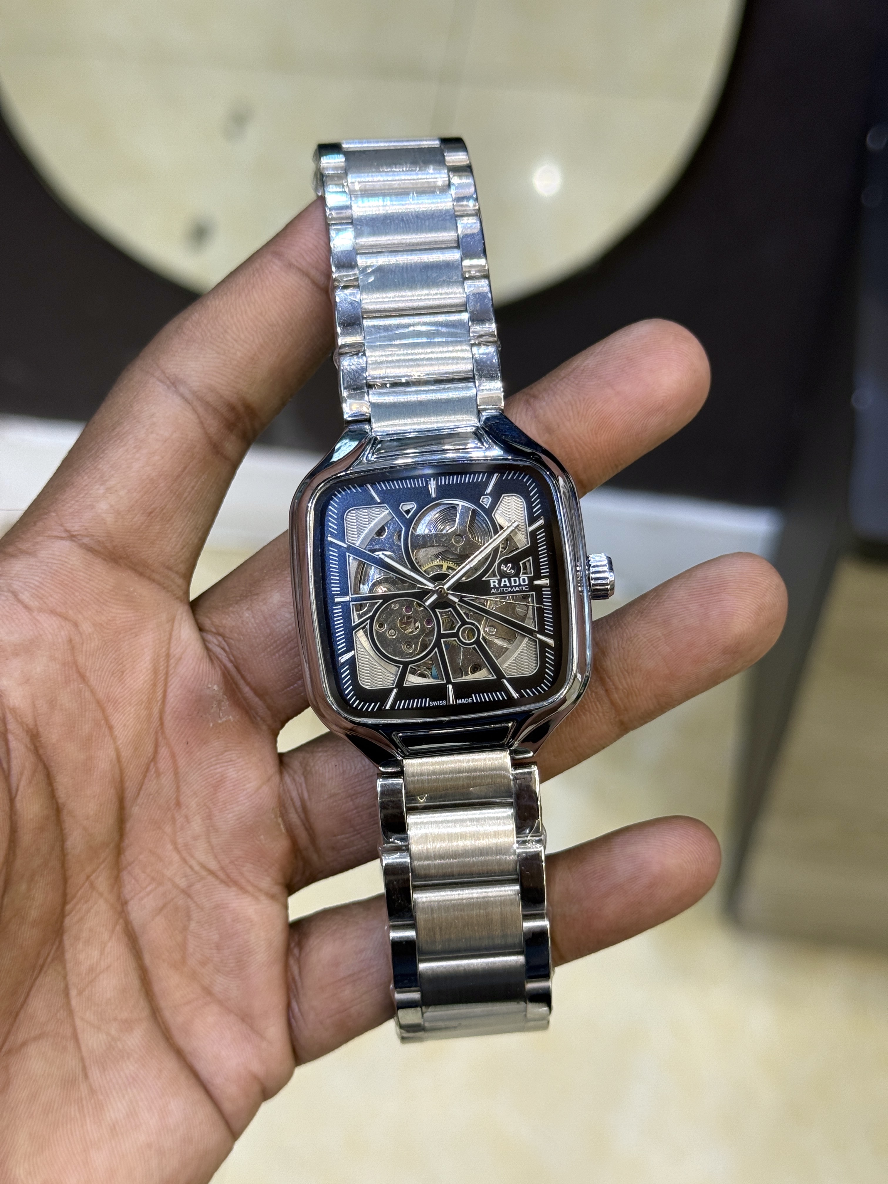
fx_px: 1642
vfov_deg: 39.7
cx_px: 444
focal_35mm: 48
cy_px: 592
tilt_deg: -60.8
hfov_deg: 30.3
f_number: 1.78
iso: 64
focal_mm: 6.76
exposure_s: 1/50
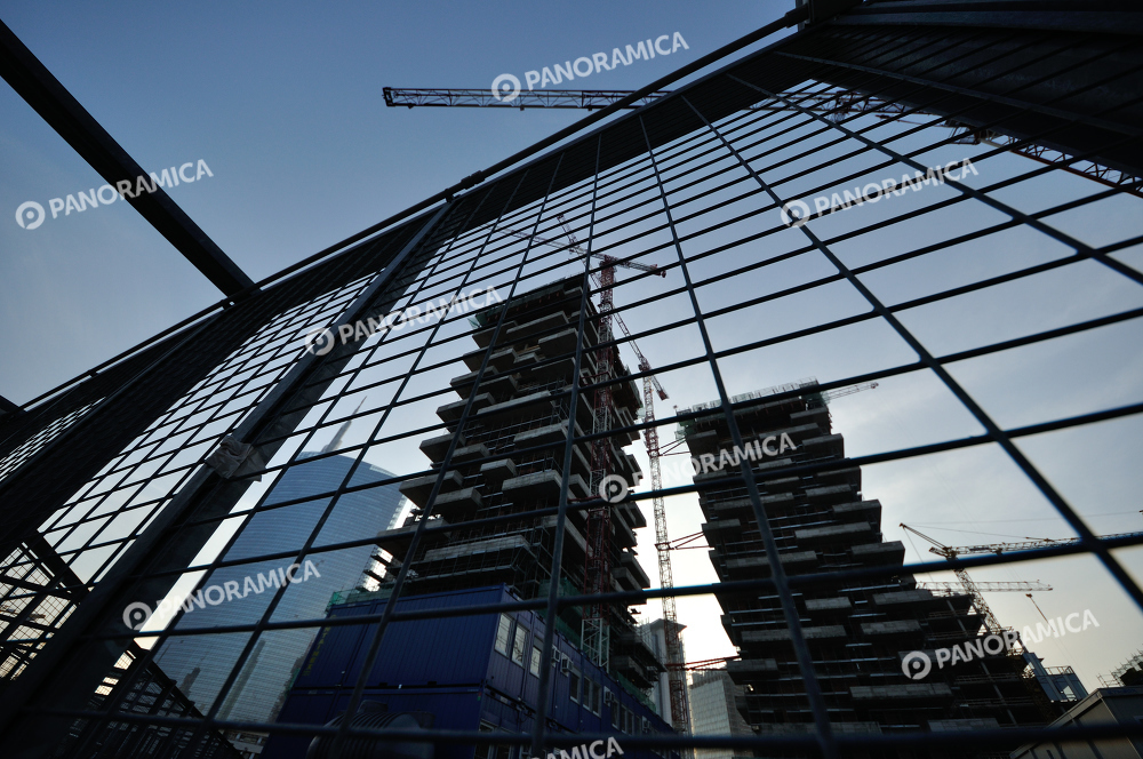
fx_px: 381
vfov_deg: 89.8
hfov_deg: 112.7
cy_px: 380
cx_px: 572
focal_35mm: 12
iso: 200
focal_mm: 8
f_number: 6.3
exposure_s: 1/640
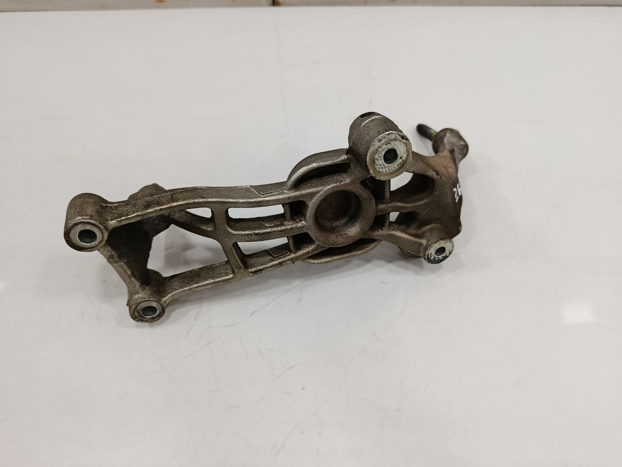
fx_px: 431
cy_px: 234
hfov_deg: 71.6
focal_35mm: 24
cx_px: 311
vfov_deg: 56.8
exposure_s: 1/100
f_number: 1.7
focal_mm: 5.24
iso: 843
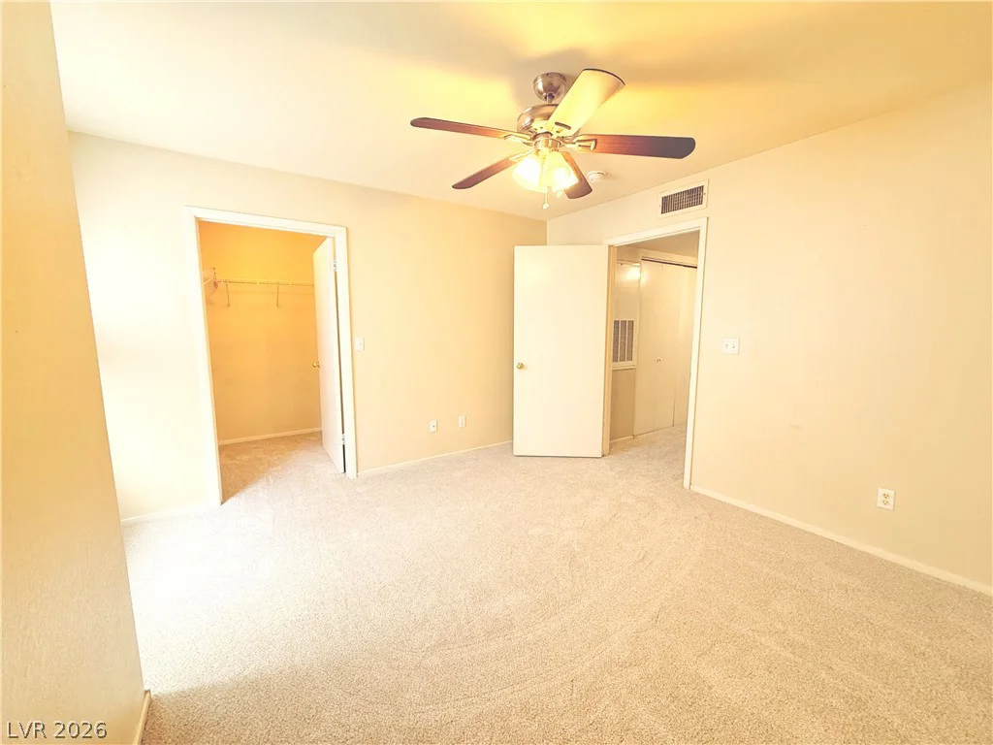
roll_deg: +0.3
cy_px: 372
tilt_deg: -6.5
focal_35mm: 14
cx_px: 496
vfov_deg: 85.7
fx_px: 402
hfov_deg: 102.1
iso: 200
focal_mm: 2.22
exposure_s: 1/60
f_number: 2.2
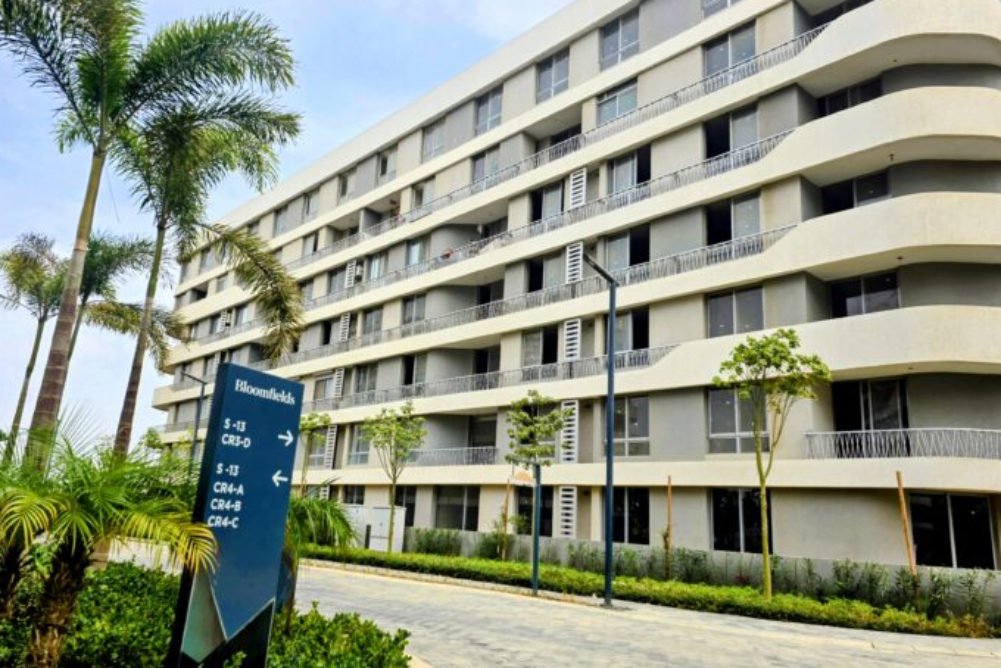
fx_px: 751
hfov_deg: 67.3
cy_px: 322
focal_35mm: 27
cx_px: 461
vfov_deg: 48.0
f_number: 1.7
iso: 12
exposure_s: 1/601
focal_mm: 6.3
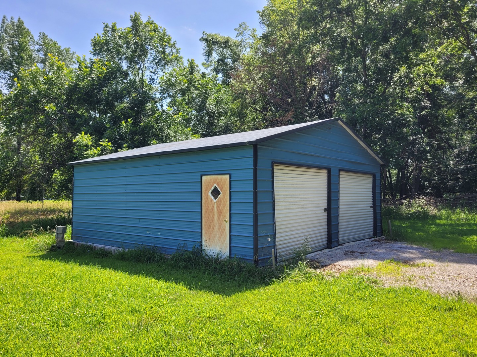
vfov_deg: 53.1
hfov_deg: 67.3
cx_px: 238
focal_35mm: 26
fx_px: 358
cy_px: 178
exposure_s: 1/1055
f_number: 1.8
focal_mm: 5.4
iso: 40
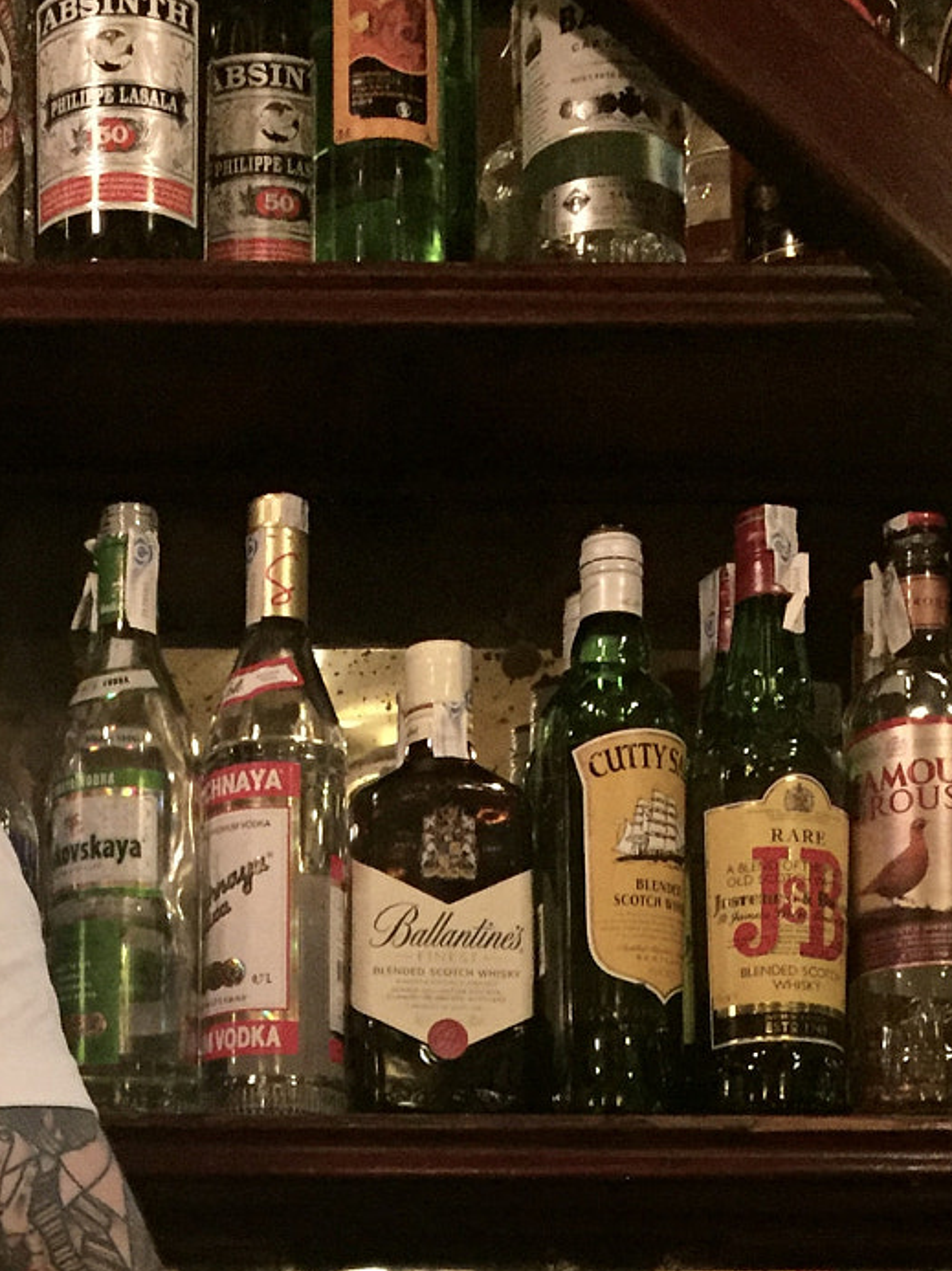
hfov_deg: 21.7
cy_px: 1341
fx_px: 2459
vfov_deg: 27.0
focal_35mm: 67
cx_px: 231
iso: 800
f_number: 2.2
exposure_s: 1/17
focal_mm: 4.15
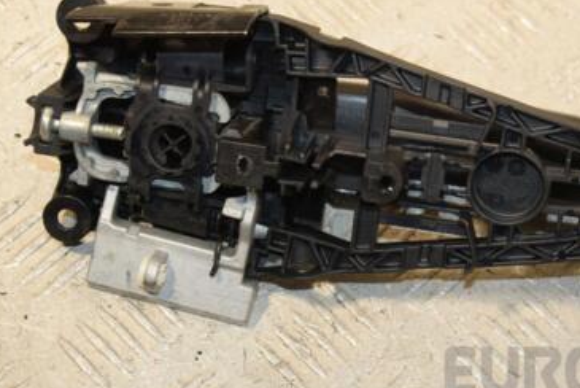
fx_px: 1787
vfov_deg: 12.4
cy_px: 159
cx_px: 415
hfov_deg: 18.4
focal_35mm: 111
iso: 800
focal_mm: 45
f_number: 6.3
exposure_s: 1/200
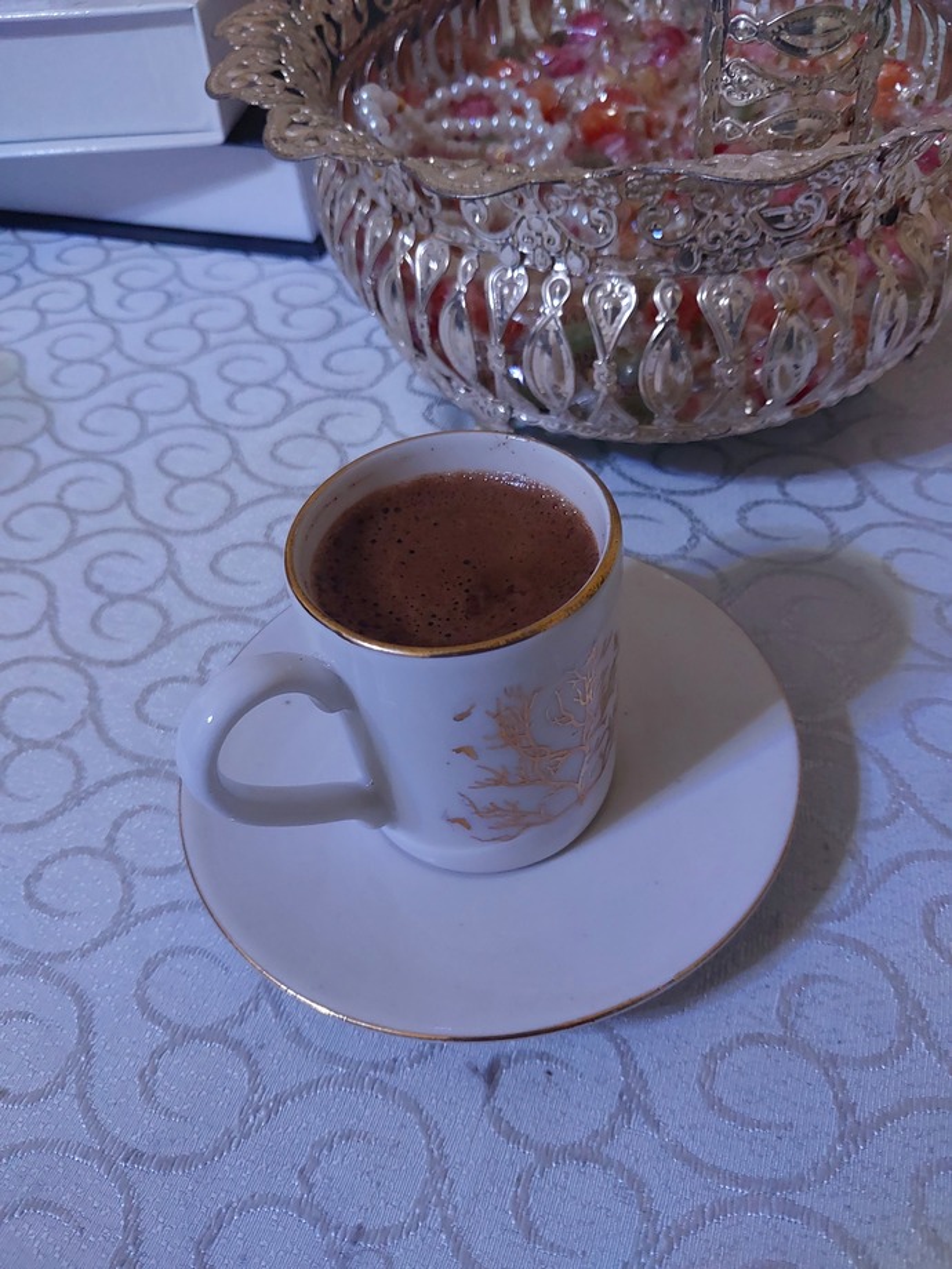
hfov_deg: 46.8
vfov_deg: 60.0
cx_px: 476
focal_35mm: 30
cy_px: 634
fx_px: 1100
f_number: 1.8
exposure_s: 1/25
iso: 500
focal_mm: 4.6
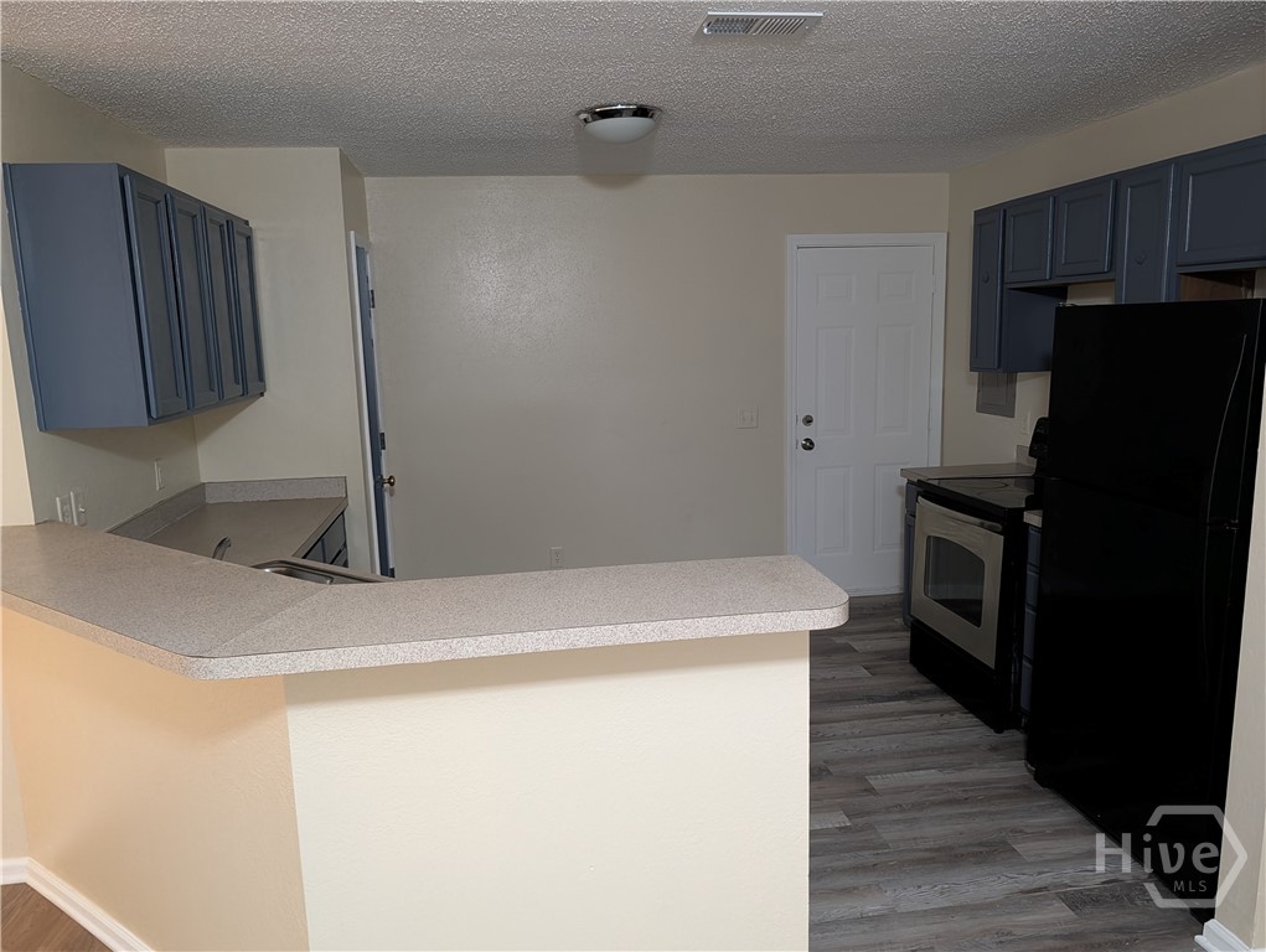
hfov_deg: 71.5
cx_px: 633
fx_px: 879
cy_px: 476
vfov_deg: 56.9
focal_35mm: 24
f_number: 1.68
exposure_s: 1/60
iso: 1733
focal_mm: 6.9
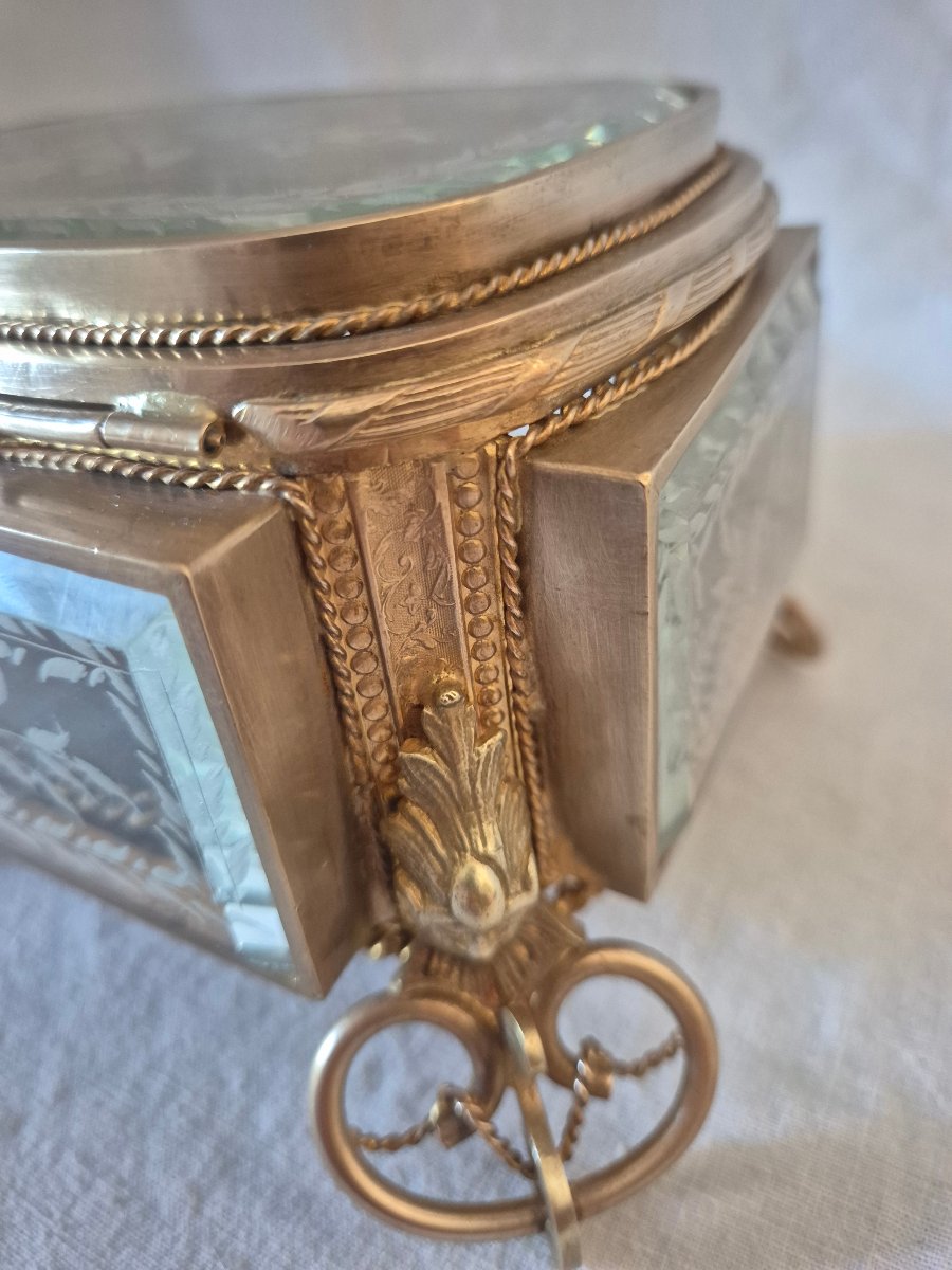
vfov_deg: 73.9
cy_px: 635
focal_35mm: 23
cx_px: 476
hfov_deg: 58.9
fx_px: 843
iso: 1250
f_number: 1.8
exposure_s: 1/100
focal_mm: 5.4
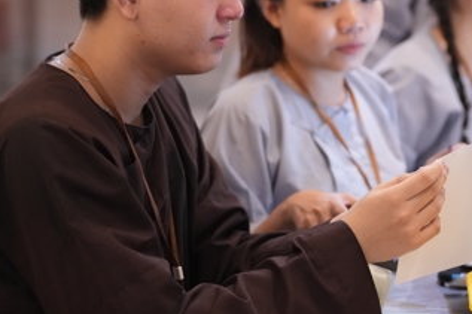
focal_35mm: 162
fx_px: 2123
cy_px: 71
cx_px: 338
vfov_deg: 8.5
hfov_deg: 12.7
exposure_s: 1/125
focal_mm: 79
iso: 6400
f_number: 2.5
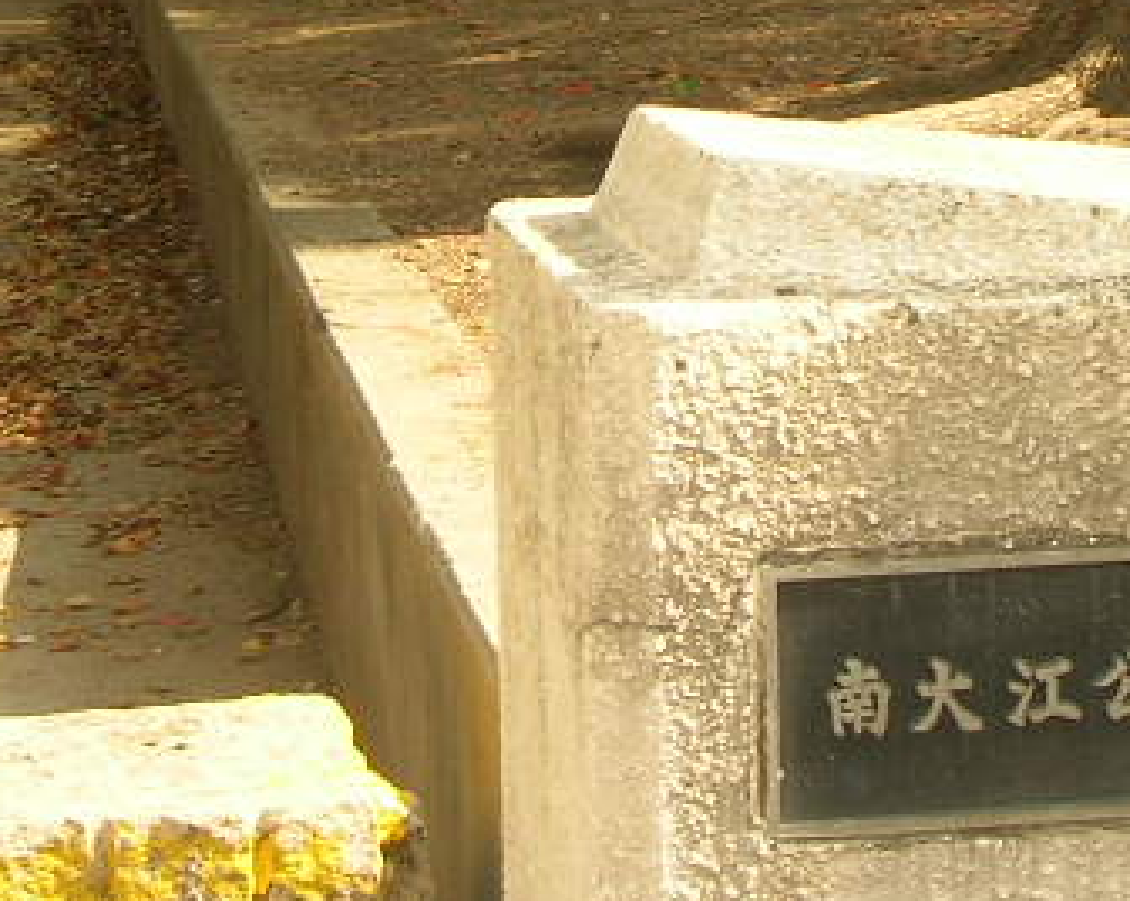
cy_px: -128
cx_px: 700
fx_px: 4576
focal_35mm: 137
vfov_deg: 11.1
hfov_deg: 14.1
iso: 50
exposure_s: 1/75.6
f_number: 5.4
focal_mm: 7.7
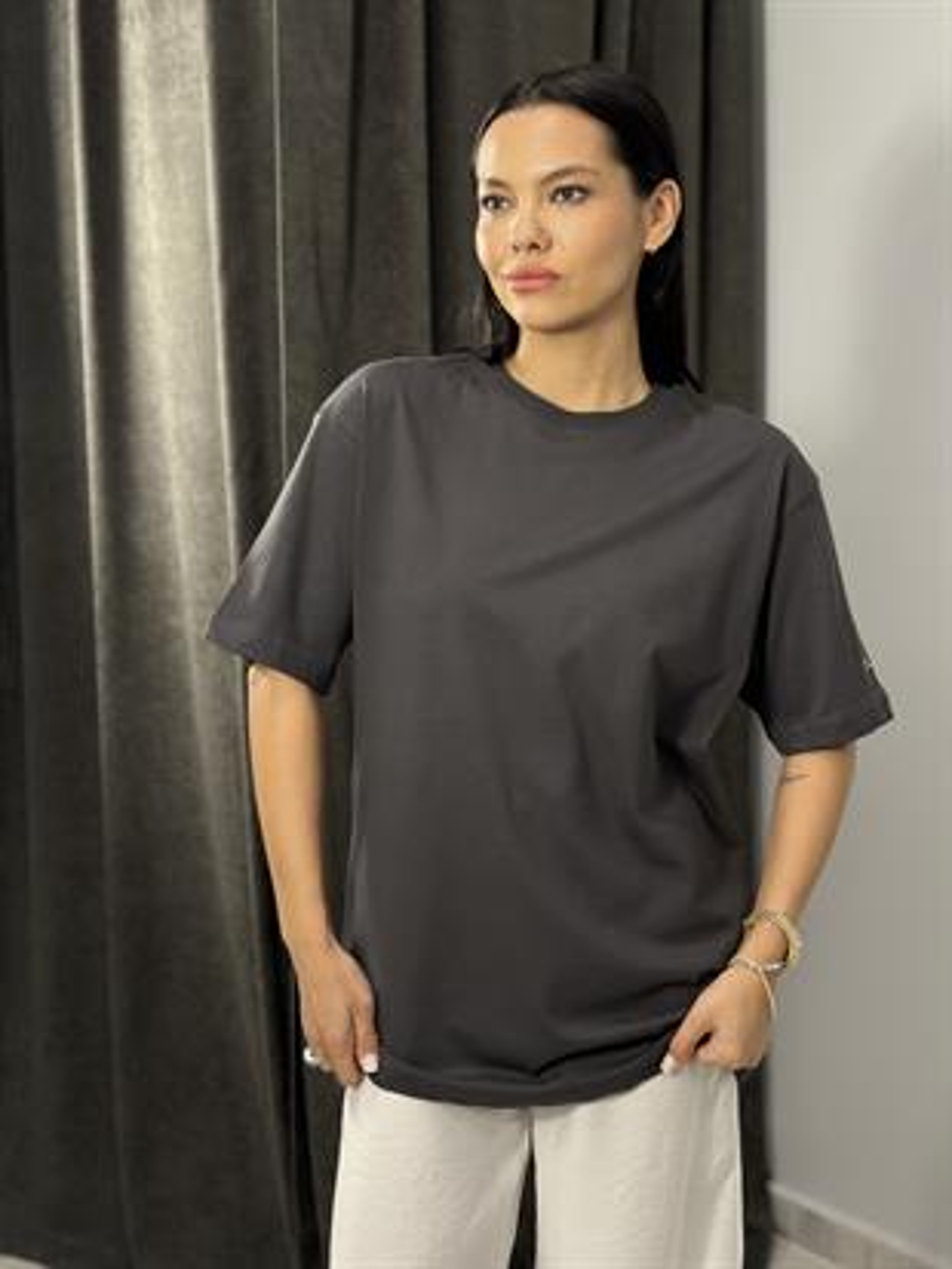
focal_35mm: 48
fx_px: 1759
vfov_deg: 39.6
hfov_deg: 30.3
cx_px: 476
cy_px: 634
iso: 160
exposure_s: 1/50
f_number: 1.78
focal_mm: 6.86
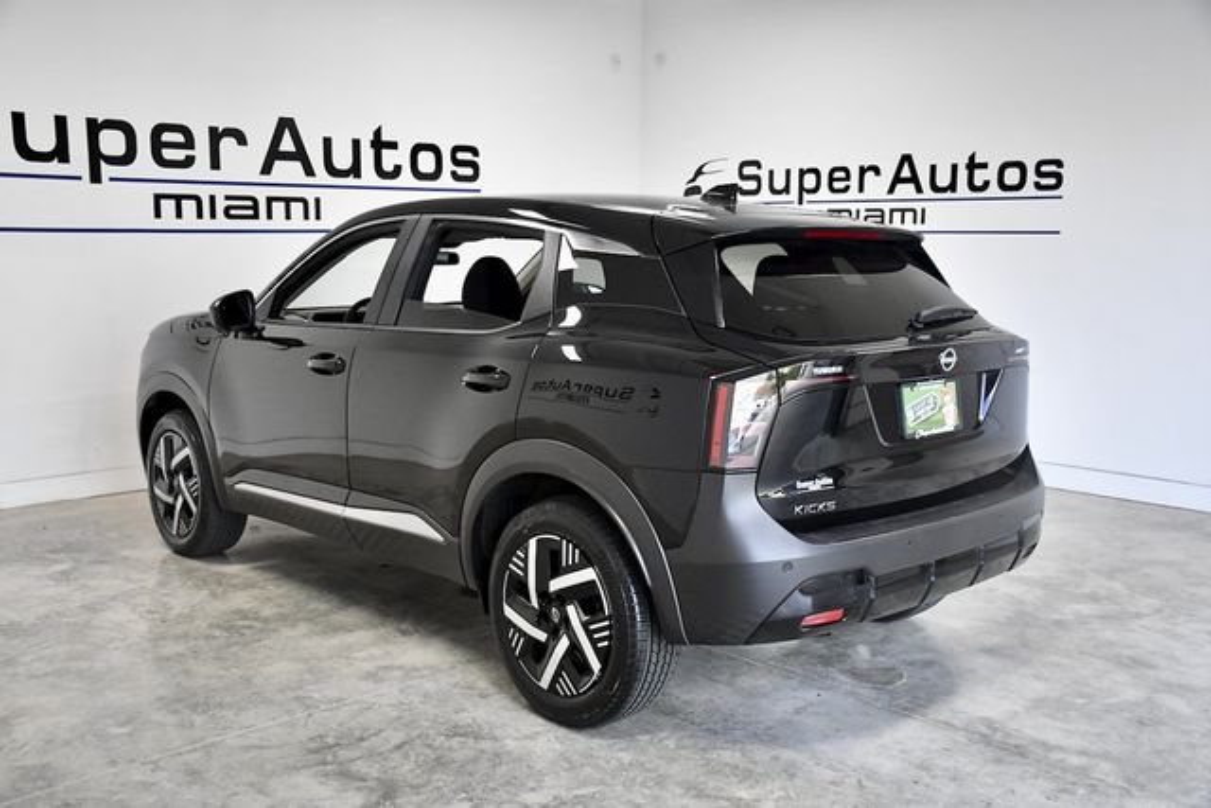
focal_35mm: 36
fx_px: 1211
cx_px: 606
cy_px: 404
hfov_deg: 53.1
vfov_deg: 36.9
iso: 2500
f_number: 3.8
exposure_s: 1/800
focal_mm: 24
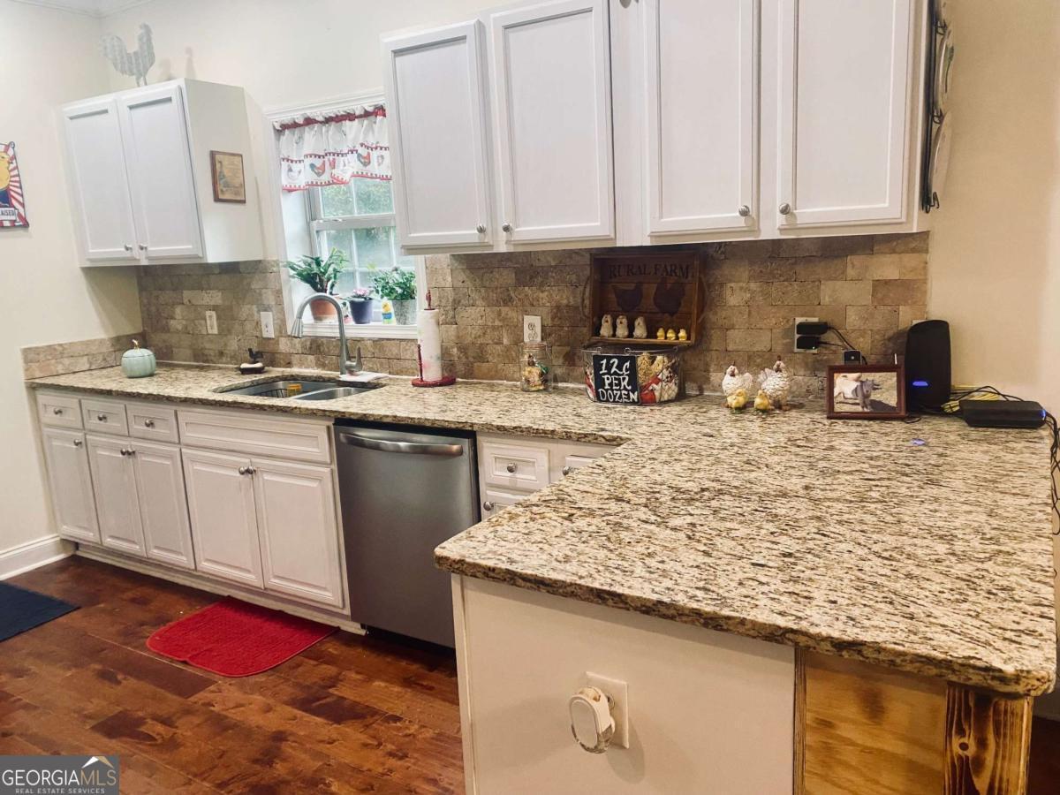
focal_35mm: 26
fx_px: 796
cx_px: 530
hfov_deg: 67.3
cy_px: 398
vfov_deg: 53.1
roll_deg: +3.4
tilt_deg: -12.2
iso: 160
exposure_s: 1/60
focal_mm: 4.25
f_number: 1.8
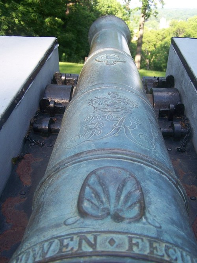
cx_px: 98
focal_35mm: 38
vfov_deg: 49.0
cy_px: 132
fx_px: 288
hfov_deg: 37.7
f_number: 2.8
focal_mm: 6.3
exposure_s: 1/160
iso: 80
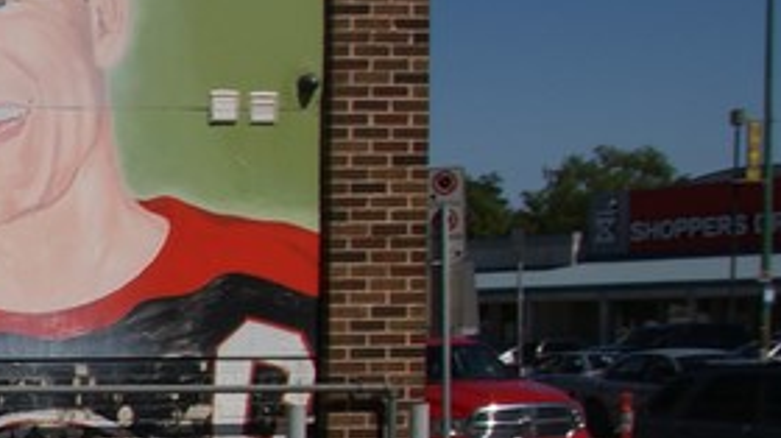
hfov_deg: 14.1
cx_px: -887
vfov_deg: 9.8
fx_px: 2533
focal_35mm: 122
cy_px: 492
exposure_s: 1/2000
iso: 100
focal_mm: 17
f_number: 5.6
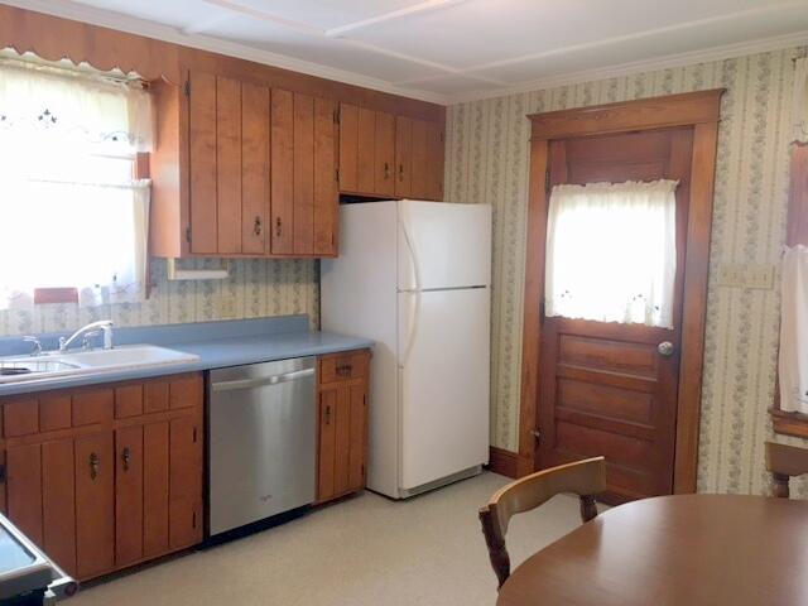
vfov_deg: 48.2
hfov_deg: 61.7
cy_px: 303
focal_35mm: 29
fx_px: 677
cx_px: 404
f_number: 2.2
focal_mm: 4.15
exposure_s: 1/30
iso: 64
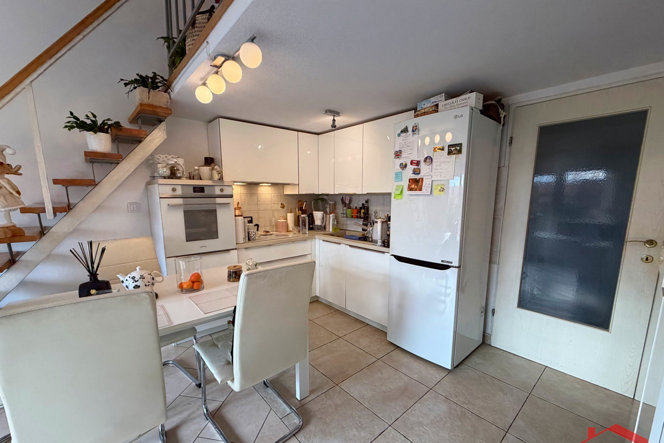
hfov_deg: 100.4
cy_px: 241
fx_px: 277
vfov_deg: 77.2
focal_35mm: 15
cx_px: 331
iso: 100
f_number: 2.2
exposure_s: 1/100
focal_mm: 2.22
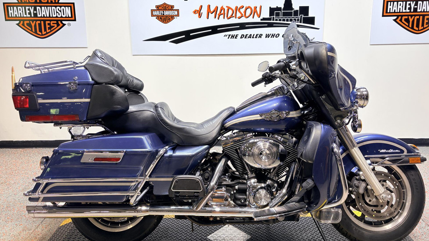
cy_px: 92
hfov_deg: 66.1
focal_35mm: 29
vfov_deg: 39.9
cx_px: 216
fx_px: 330
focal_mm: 5.96
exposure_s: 1/120
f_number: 1.6
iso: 40
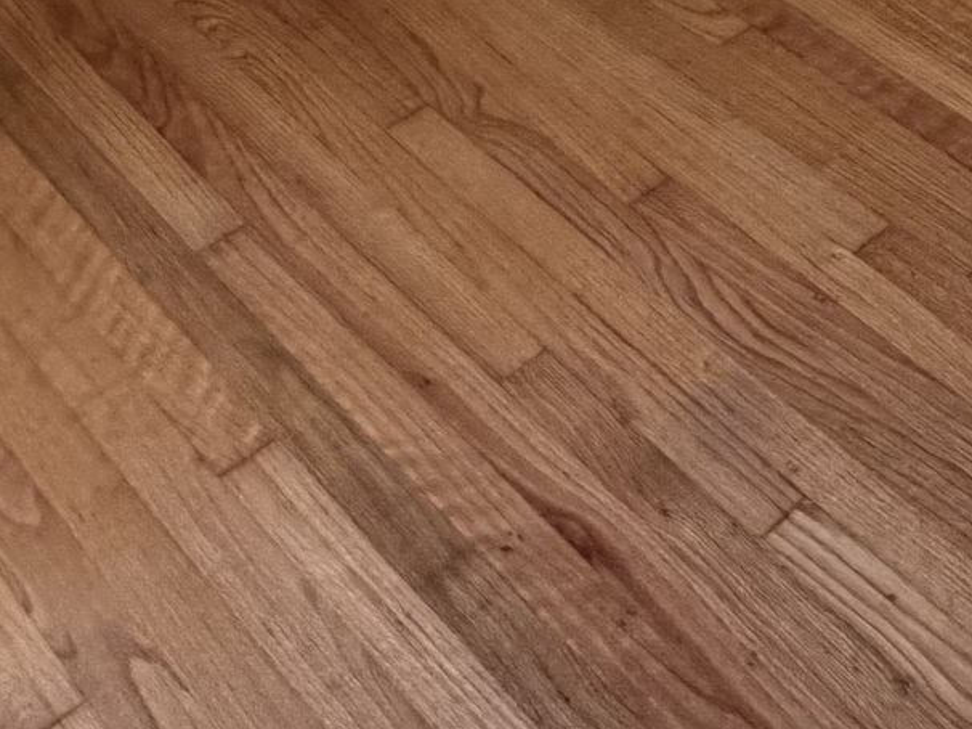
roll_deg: +0.0
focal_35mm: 71
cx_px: 1052
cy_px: -915
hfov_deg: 25.5
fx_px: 1993
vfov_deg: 14.9
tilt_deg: -9.6
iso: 250
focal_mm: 2.22
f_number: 2.2
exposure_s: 1/120
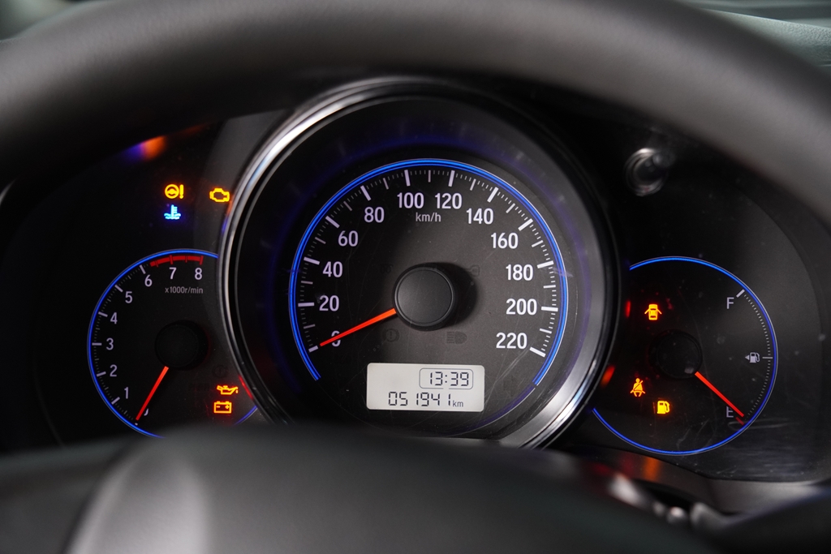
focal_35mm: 54
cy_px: 277
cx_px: 416
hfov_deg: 36.9
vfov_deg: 25.1
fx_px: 1247
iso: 800
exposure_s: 1/60
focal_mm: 36
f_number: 2.8
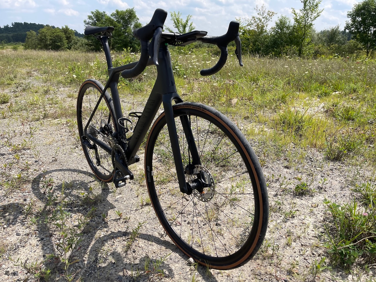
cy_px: 141
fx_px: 282
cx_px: 188
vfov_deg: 53.1
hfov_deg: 67.3
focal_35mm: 26
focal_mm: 5.1
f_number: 1.6
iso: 32
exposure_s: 1/3086
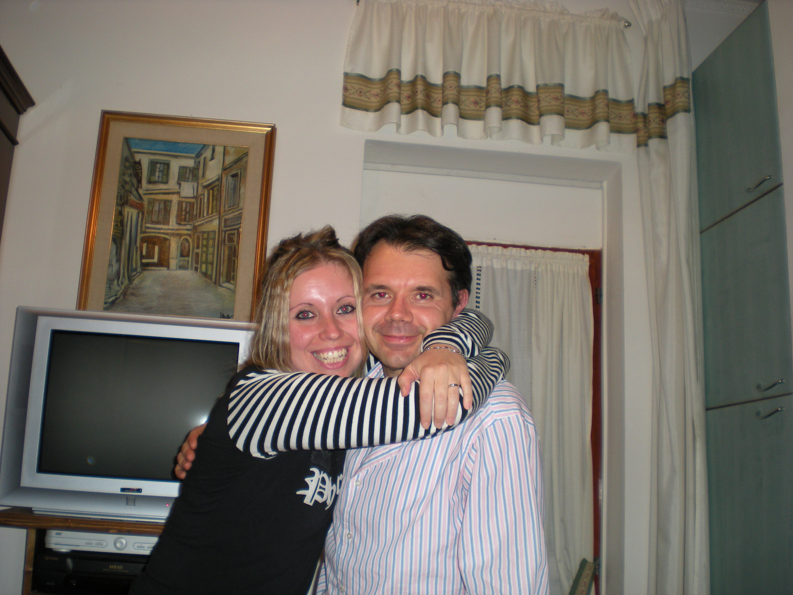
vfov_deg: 37.7
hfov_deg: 49.0
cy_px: 298
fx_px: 871
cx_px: 396
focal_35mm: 38
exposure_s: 1/60
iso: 89
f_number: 3.1
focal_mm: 6.3
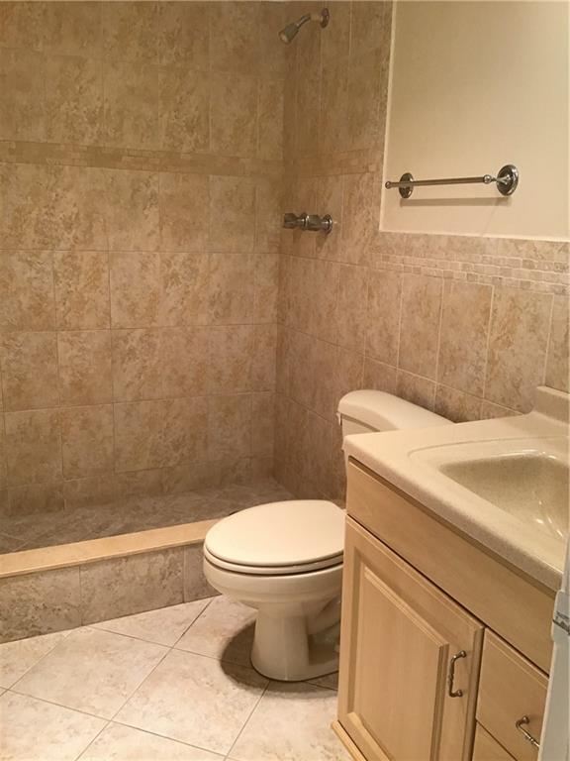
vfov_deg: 58.4
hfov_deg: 45.4
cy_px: 380
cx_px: 285
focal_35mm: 31
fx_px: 681
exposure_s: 1/40
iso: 32
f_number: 2.4
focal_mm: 3.3
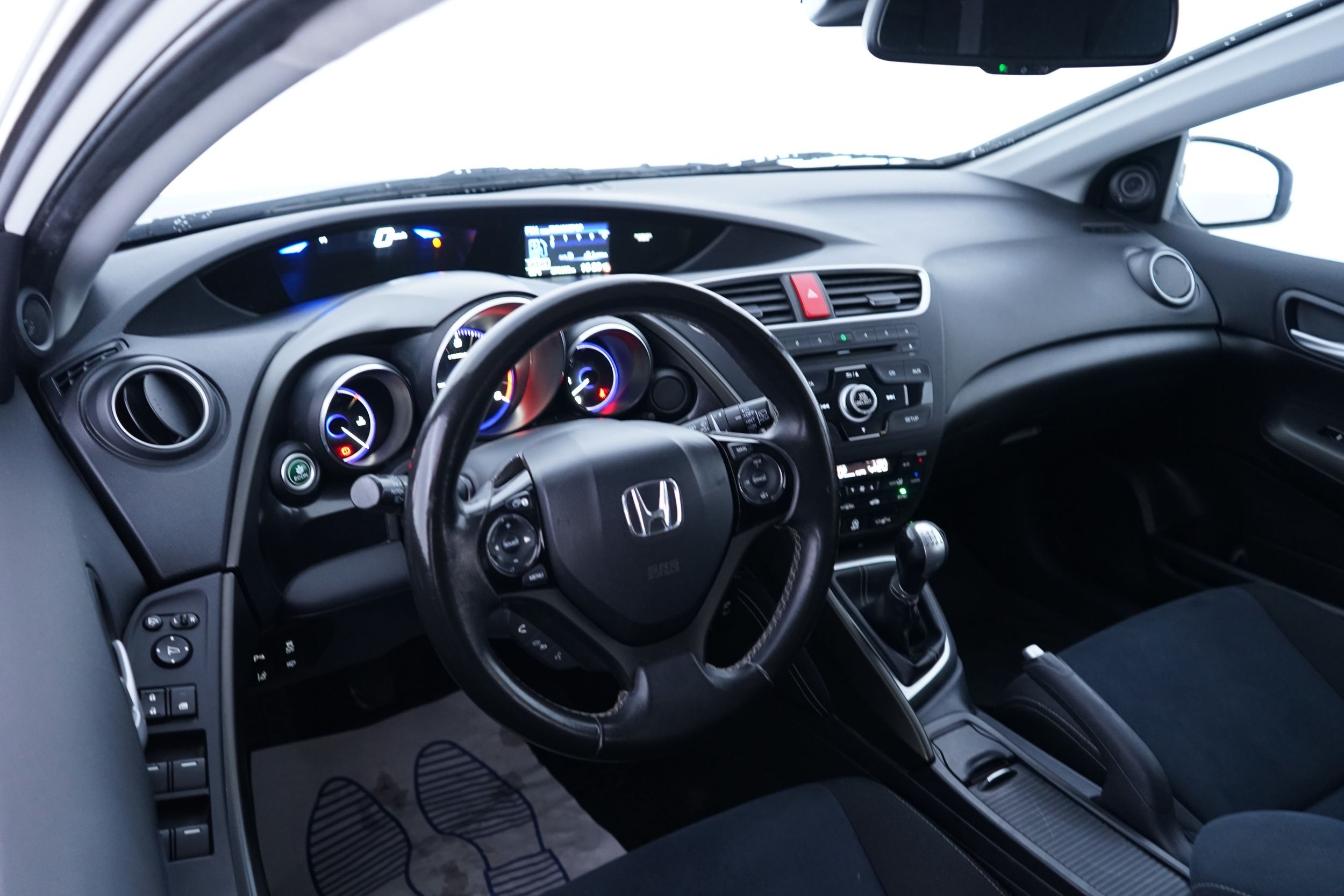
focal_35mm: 28
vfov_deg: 46.4
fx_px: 1045
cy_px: 448
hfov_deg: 65.5
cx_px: 672
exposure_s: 1/10
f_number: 3.5
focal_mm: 28
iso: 1250
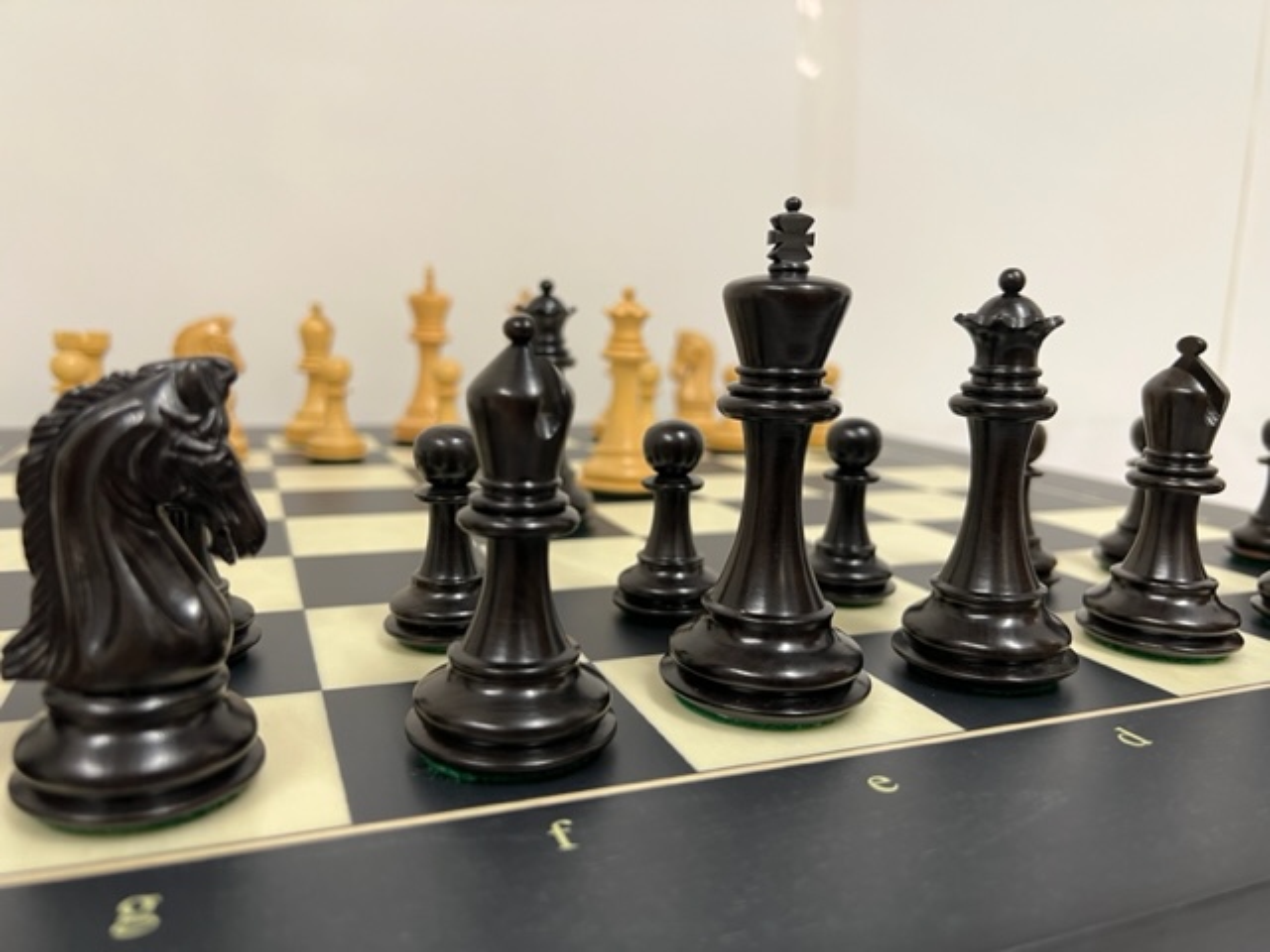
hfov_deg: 67.3
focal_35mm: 26
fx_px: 954
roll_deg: -2.2
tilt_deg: -9.3
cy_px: 476
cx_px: 635
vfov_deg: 53.1
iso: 64
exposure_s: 1/50
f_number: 1.5
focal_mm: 5.7
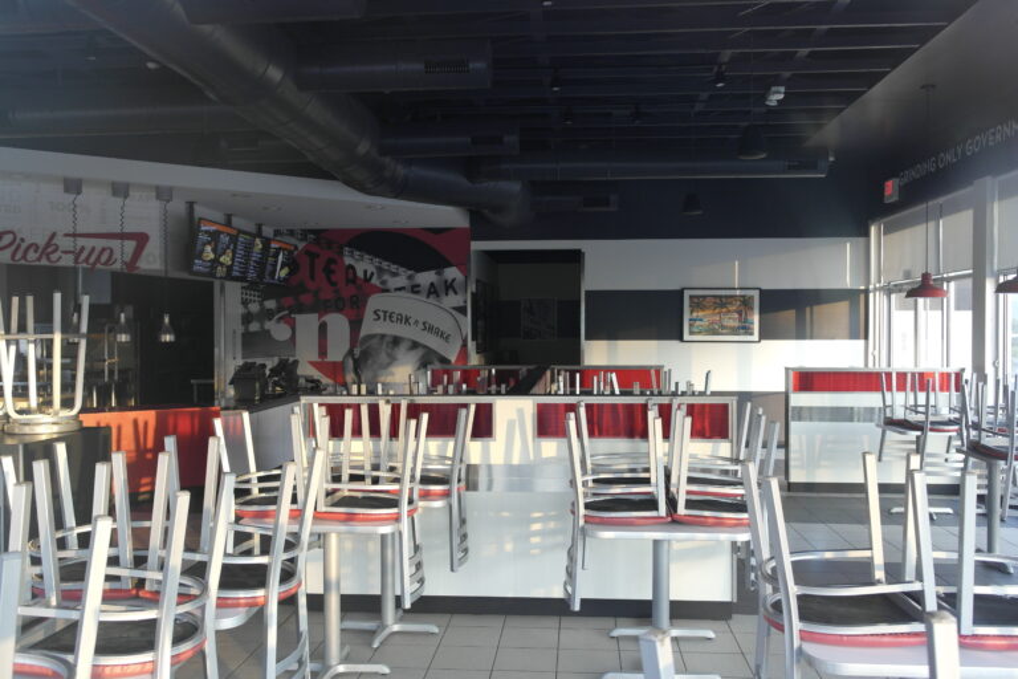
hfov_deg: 61.9
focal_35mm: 30
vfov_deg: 43.6
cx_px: 509
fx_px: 848
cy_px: 340
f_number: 3.5
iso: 400
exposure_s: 1/60
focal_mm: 20
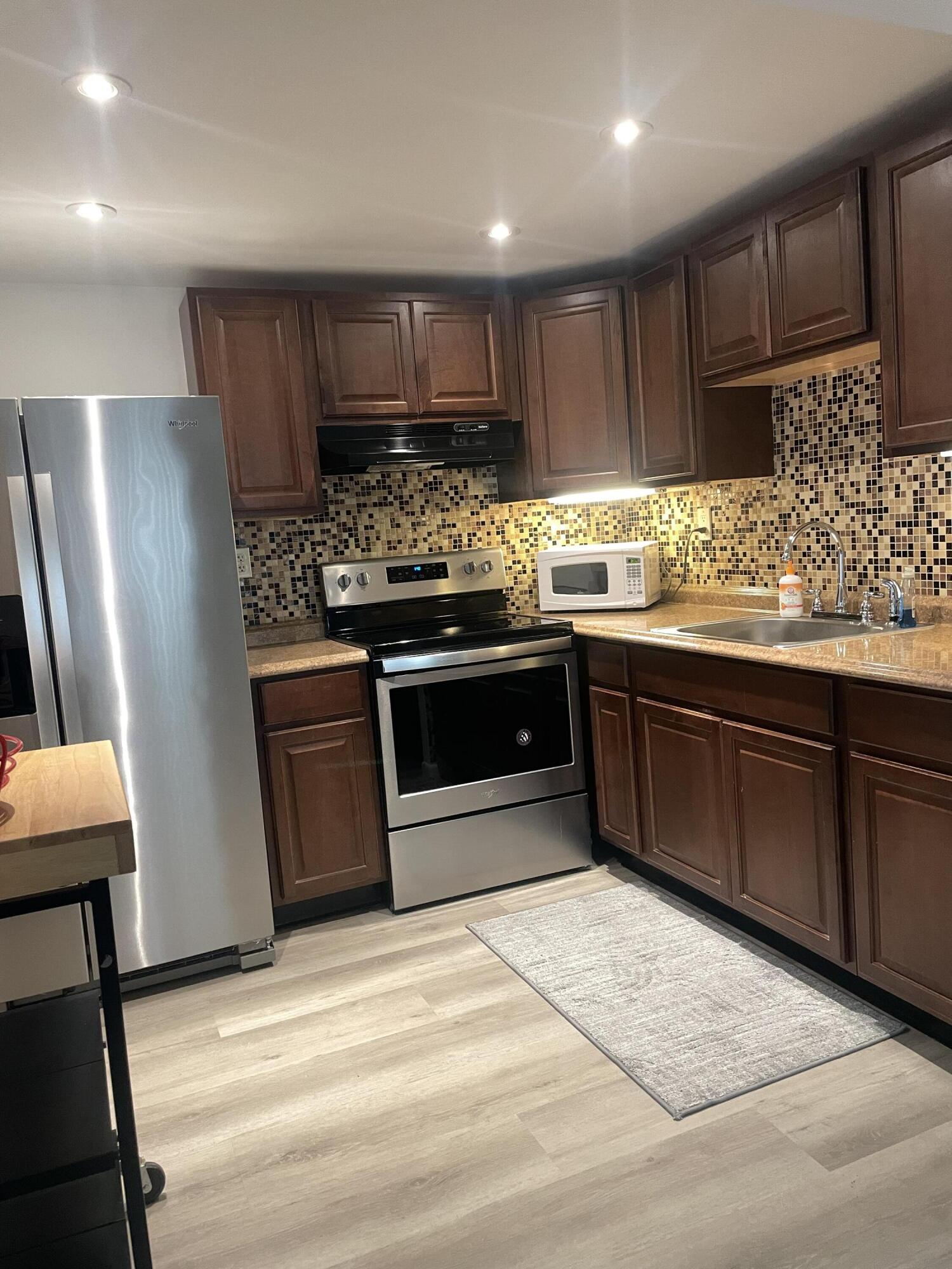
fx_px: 953
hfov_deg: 53.1
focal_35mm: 26
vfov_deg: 67.3
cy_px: 634
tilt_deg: -4.9
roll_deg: +4.3
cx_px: 476
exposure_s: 1/60
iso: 250
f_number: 1.6
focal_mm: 4.2
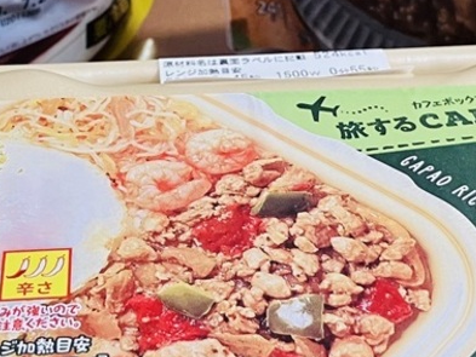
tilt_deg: -35.3
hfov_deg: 22.0
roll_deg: -0.2
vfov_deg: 16.5
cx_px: 225
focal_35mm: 89
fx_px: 1224
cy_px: 99
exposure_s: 1/60
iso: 250
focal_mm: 3.99
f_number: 1.8
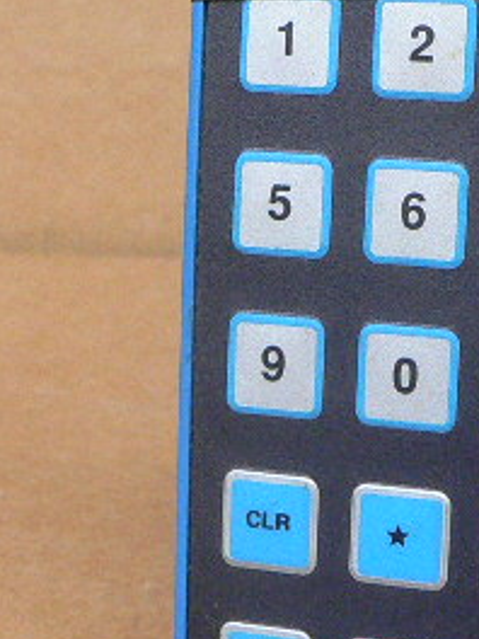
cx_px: 460
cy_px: 324
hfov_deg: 17.0
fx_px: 1568
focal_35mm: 85
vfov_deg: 23.0
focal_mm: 4.6
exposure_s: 1/20
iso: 200
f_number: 2.8
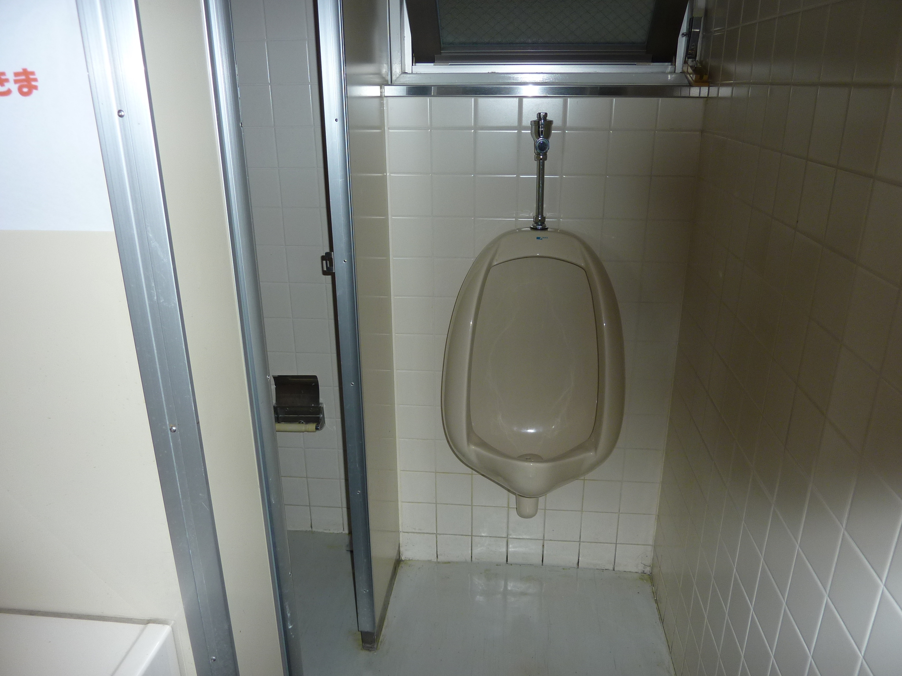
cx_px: 451
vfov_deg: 54.9
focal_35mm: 25
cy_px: 338
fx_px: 651
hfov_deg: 69.4
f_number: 3.3
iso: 100
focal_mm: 4.1
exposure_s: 1/30
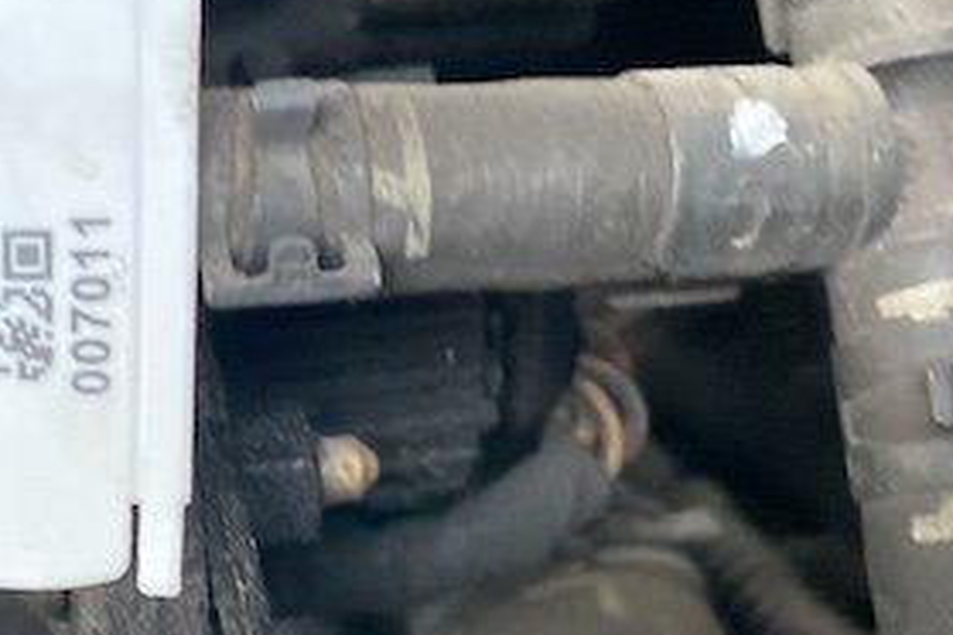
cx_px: 161
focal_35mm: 62
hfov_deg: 31.4
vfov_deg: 21.7
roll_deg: +1.9
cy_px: 468
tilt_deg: -44.6
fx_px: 1641
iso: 500
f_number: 1.8
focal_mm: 4.25
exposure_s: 1/55
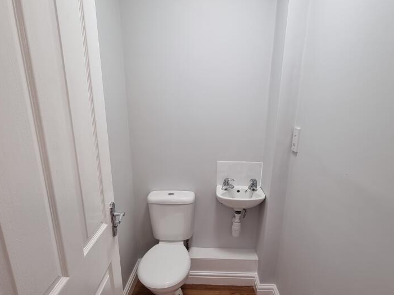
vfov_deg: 67.9
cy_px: 179
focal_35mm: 19
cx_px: 201
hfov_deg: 84.7
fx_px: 216
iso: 125
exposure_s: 1/50
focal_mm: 2.2
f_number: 2.2
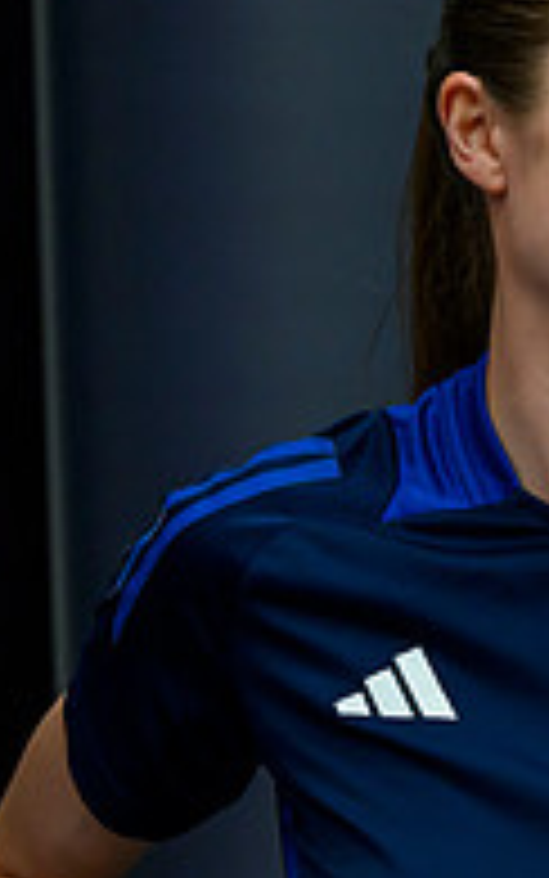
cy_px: 299
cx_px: 1170
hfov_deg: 3.1
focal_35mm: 425
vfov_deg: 4.9
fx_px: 10167
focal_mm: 140
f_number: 3.5
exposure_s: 1/400
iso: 4000
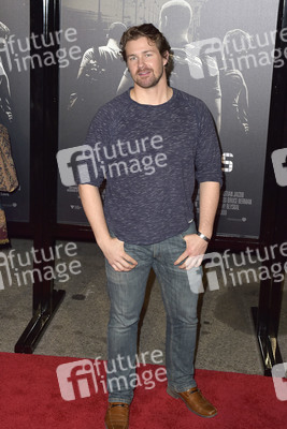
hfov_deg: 27.0
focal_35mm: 50
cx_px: 144
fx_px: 597
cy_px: 214
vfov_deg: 39.6
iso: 500
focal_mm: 50
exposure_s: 1/250
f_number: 6.3
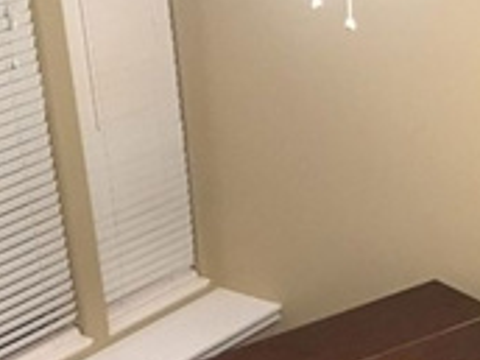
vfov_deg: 13.1
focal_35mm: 108
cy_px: 513
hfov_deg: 18.0
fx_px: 1498
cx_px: 410
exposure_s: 1/15
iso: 320
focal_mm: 4.15
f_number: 2.2
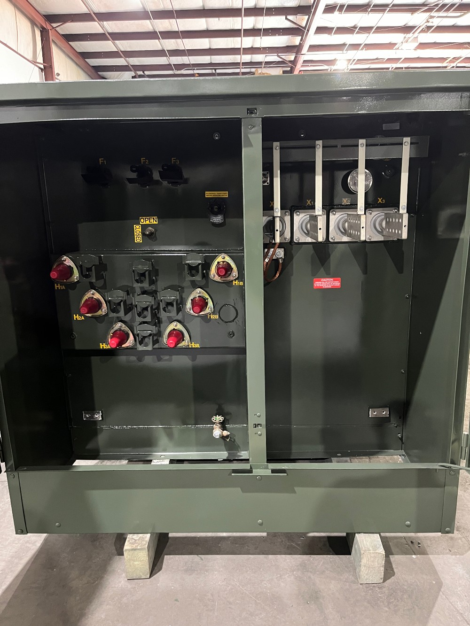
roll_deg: +2.8
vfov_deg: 67.3
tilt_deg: -12.6
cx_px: 235
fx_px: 471
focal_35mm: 26
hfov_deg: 53.1
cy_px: 313
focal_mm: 5.1
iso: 500
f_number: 1.6
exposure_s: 1/30
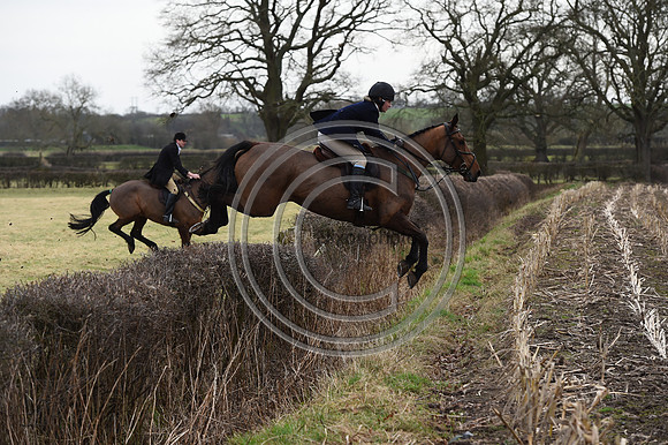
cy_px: 222
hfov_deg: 15.2
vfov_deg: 10.1
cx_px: 334
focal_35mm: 135
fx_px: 2503
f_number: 5.6
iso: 900
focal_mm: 135
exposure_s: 1/1250
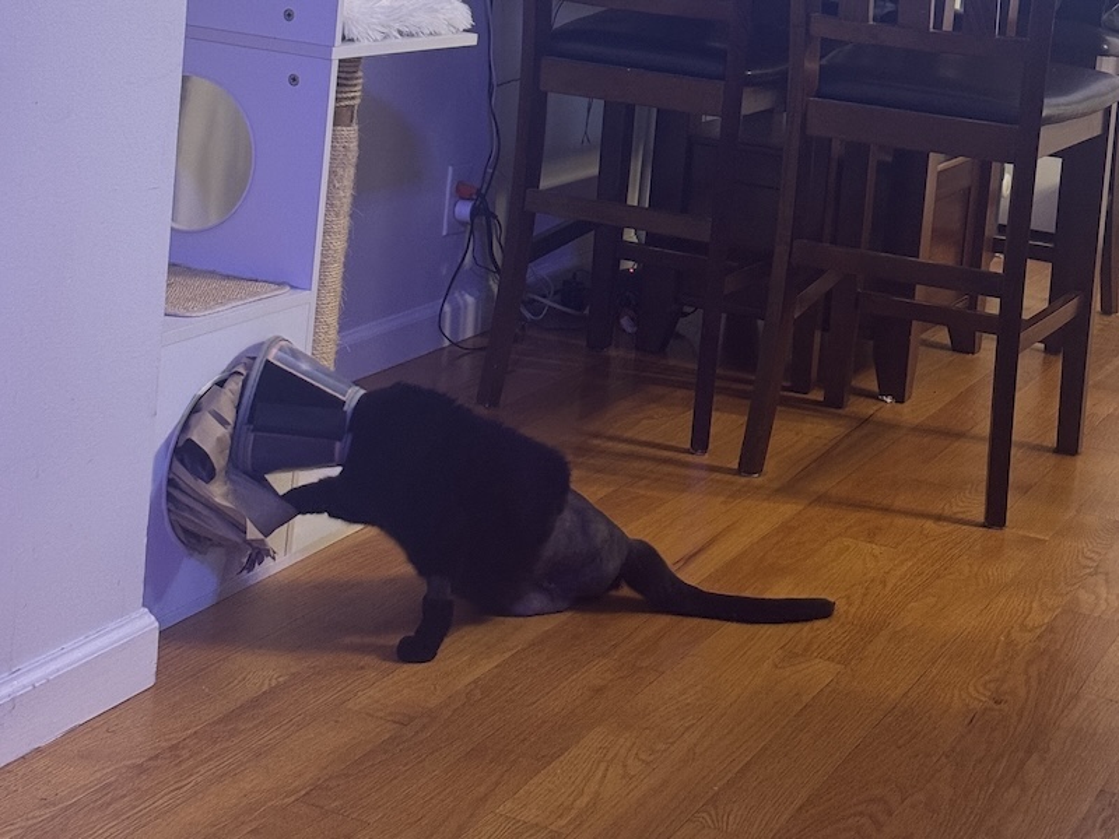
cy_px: 420
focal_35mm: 48
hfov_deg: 39.7
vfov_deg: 30.3
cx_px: 560
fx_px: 1552
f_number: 1.78
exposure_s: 1/40
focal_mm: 6.76
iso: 400
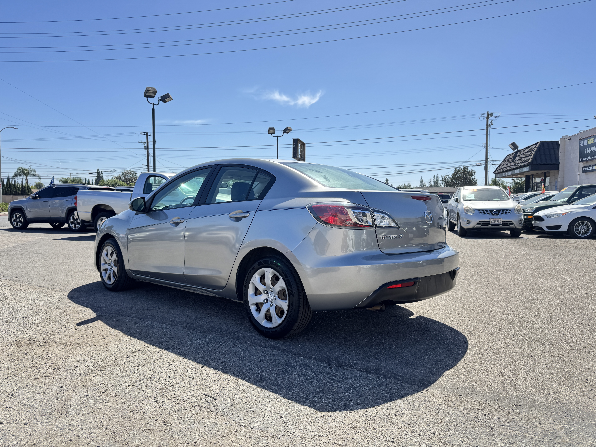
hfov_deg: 71.6
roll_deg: -0.9
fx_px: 413
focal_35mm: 24
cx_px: 298
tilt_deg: -3.4
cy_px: 224
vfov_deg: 56.8
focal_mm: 6.76
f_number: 1.78
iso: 80
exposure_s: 1/1980
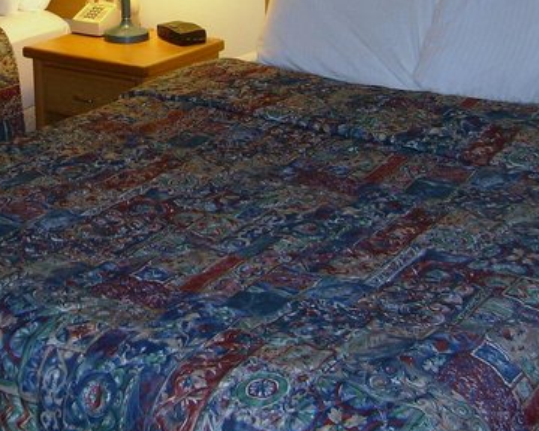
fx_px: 1212
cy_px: -7
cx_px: 96
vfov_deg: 19.5
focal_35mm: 76
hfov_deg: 24.6
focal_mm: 5.8
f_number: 2.8
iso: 100
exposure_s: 1/45
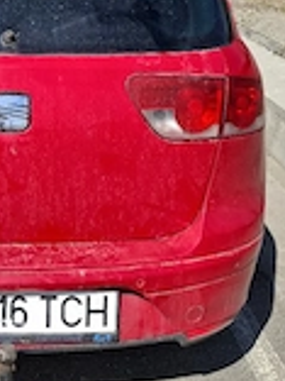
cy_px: 100
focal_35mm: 59
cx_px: 12
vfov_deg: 32.2
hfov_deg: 23.9
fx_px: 648
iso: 50
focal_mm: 5.54
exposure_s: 1/1667
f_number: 1.8
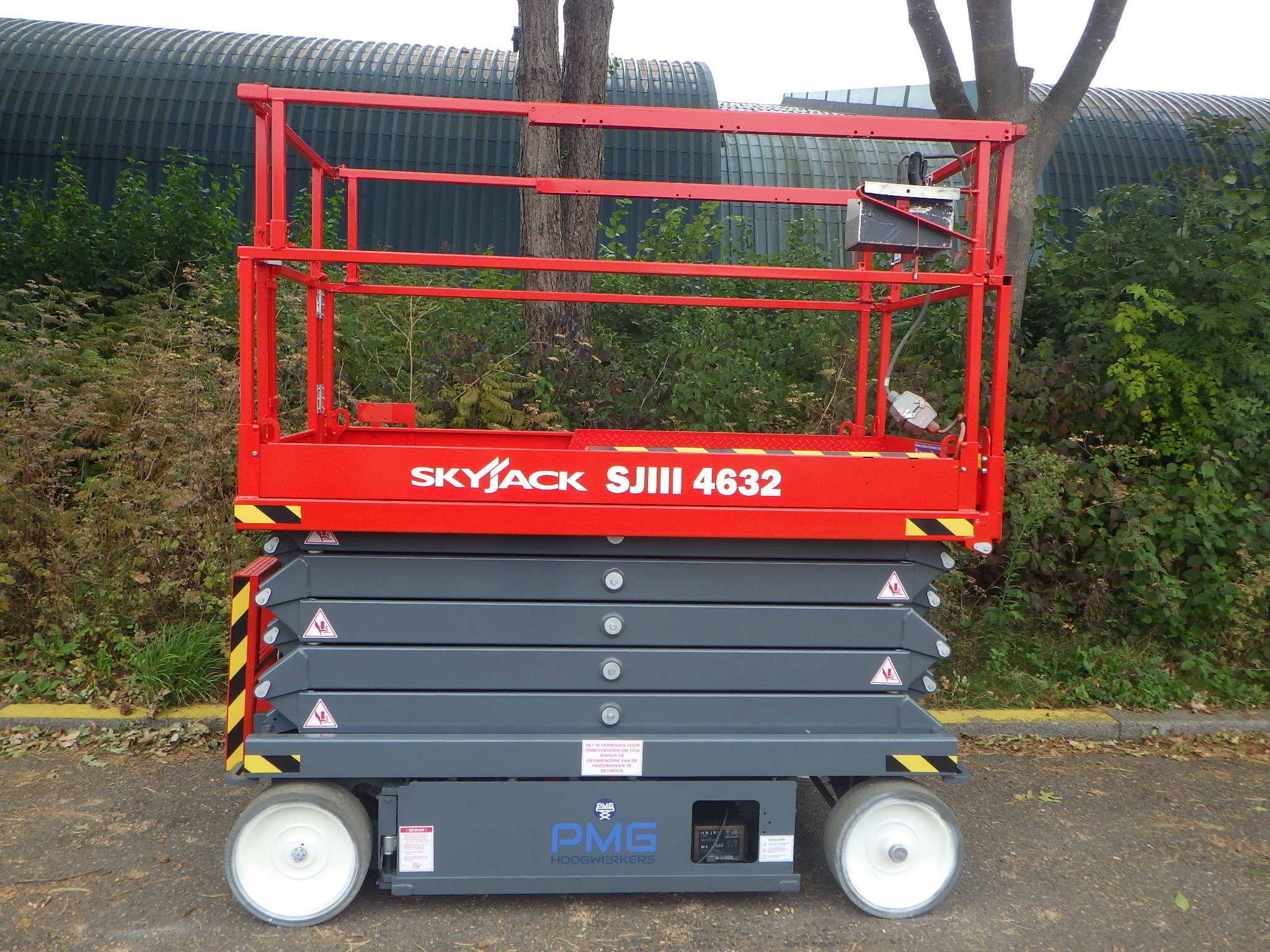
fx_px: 1027
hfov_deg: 63.4
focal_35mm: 28
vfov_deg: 49.7
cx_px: 635
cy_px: 476
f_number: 3.5
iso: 125
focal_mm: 5
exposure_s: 1/100
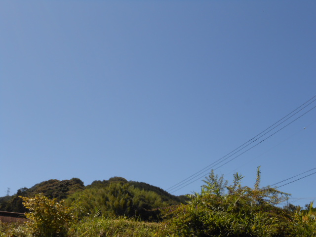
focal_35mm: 49
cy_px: 118
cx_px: 158
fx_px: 447
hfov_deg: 38.9
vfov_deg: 29.7
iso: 80
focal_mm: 8.8
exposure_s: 1/800
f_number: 4.8
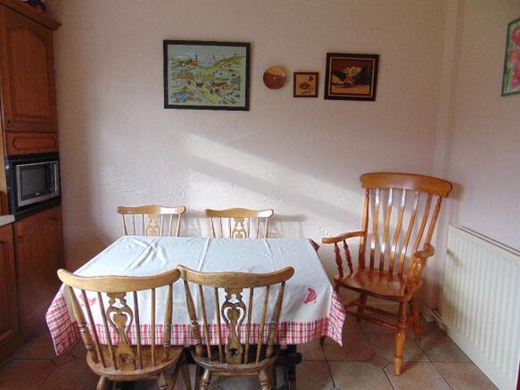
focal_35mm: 25
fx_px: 375
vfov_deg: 54.9
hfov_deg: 69.4
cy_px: 195
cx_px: 260
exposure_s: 1/30
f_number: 3
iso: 100
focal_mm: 4.5
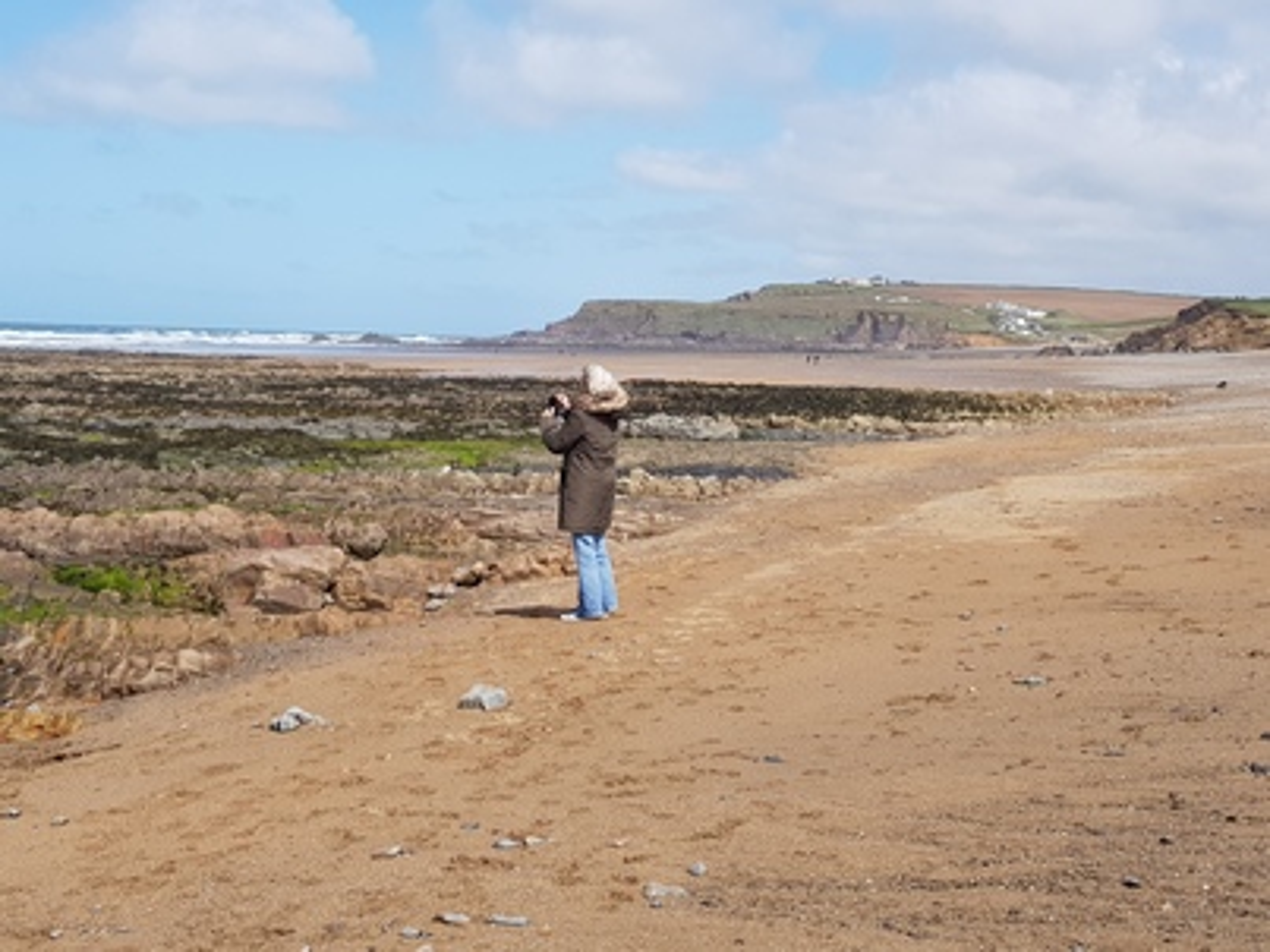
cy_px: 476
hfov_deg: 67.3
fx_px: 954
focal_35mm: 26
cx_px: 635
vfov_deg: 53.0
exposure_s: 1/2256
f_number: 1.7
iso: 40
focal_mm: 4.2
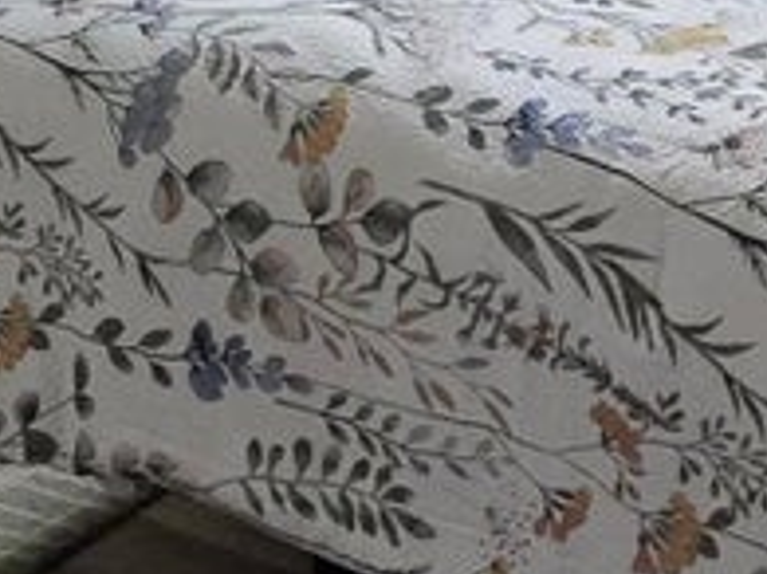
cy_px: 51
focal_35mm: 91
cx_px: 895
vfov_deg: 16.0
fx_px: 2015
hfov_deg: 20.3
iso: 1000
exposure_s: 1/60
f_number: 2.2
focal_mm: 2.2
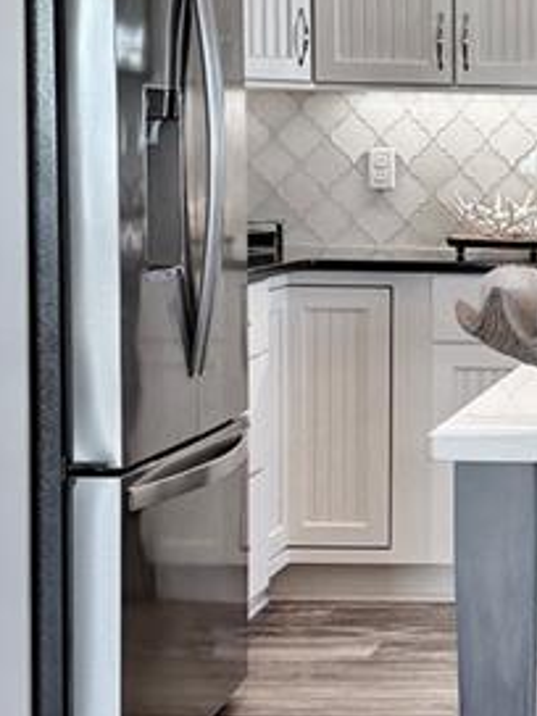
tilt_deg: -3.2
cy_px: 303
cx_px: 821
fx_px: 2193
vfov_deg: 18.5
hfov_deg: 13.1
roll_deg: -1.2
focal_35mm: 106
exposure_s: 1/120
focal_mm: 6.76
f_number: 1.78
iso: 100
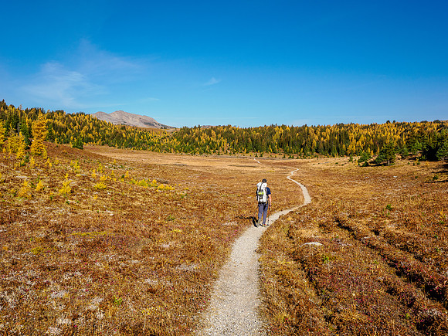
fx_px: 466
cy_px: 168
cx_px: 224
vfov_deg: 39.7
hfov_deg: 51.4
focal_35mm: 36
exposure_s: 1/500
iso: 200
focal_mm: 18
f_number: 8
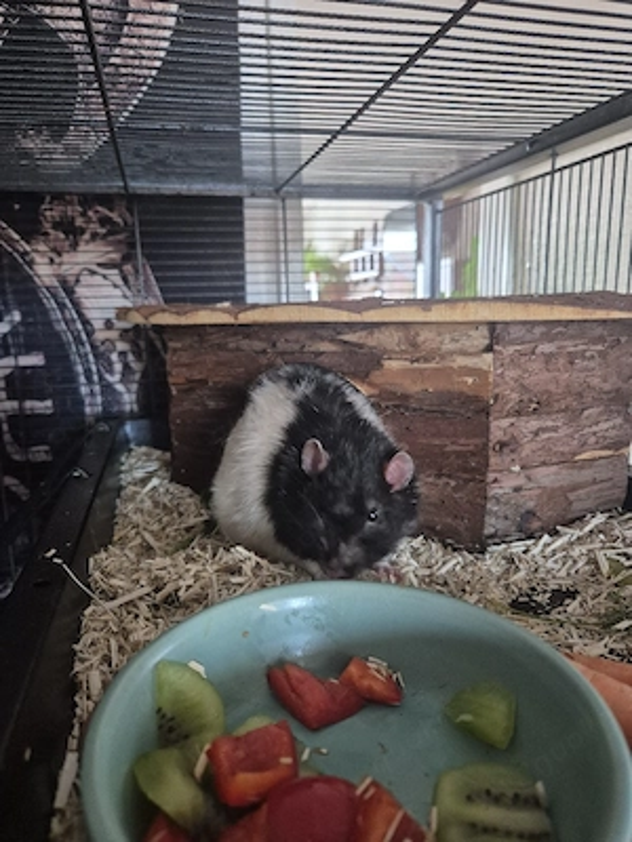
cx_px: 316
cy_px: 421
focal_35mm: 23
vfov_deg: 73.9
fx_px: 560
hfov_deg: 58.9
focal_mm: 5.4
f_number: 1.8
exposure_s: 1/100
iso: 800
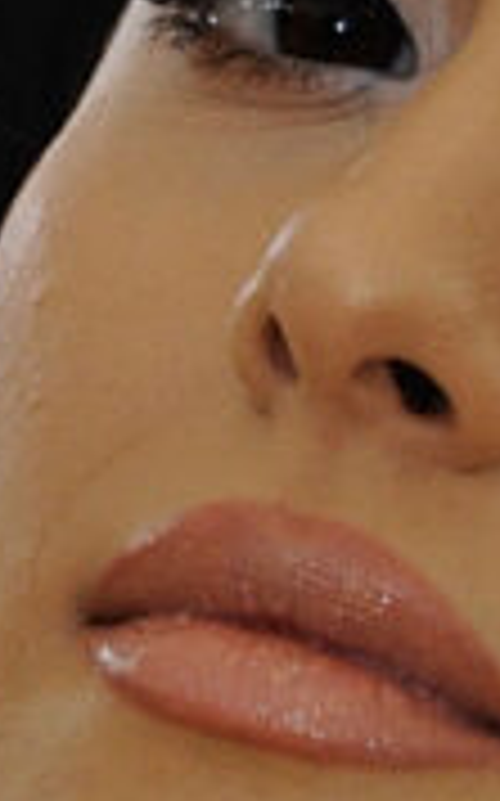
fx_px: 48087
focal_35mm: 2202
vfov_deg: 1.0
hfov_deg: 0.6
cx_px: 662
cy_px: 1242
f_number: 5.6
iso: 1600
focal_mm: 300
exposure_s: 1/200
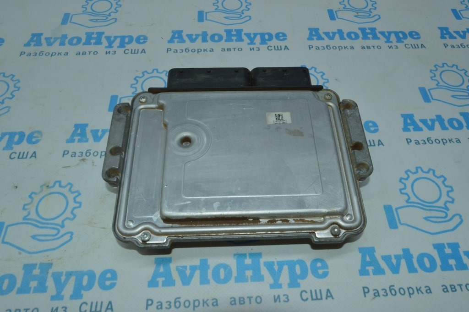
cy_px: 156
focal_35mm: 27
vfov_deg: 47.9
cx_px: 234
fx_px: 351
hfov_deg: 67.4
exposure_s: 1/30
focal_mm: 18
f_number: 22
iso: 1250
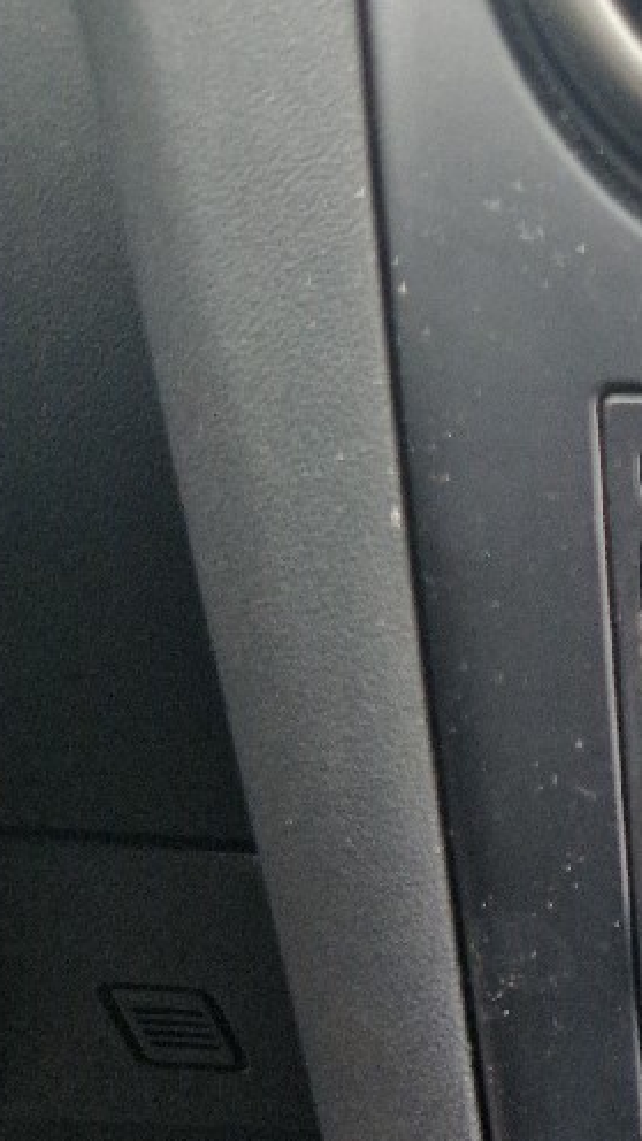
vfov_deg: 20.6
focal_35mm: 97
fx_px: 2936
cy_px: 1360
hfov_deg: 10.7
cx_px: 1514
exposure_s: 1/50
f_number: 1.8
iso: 50
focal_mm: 5.4
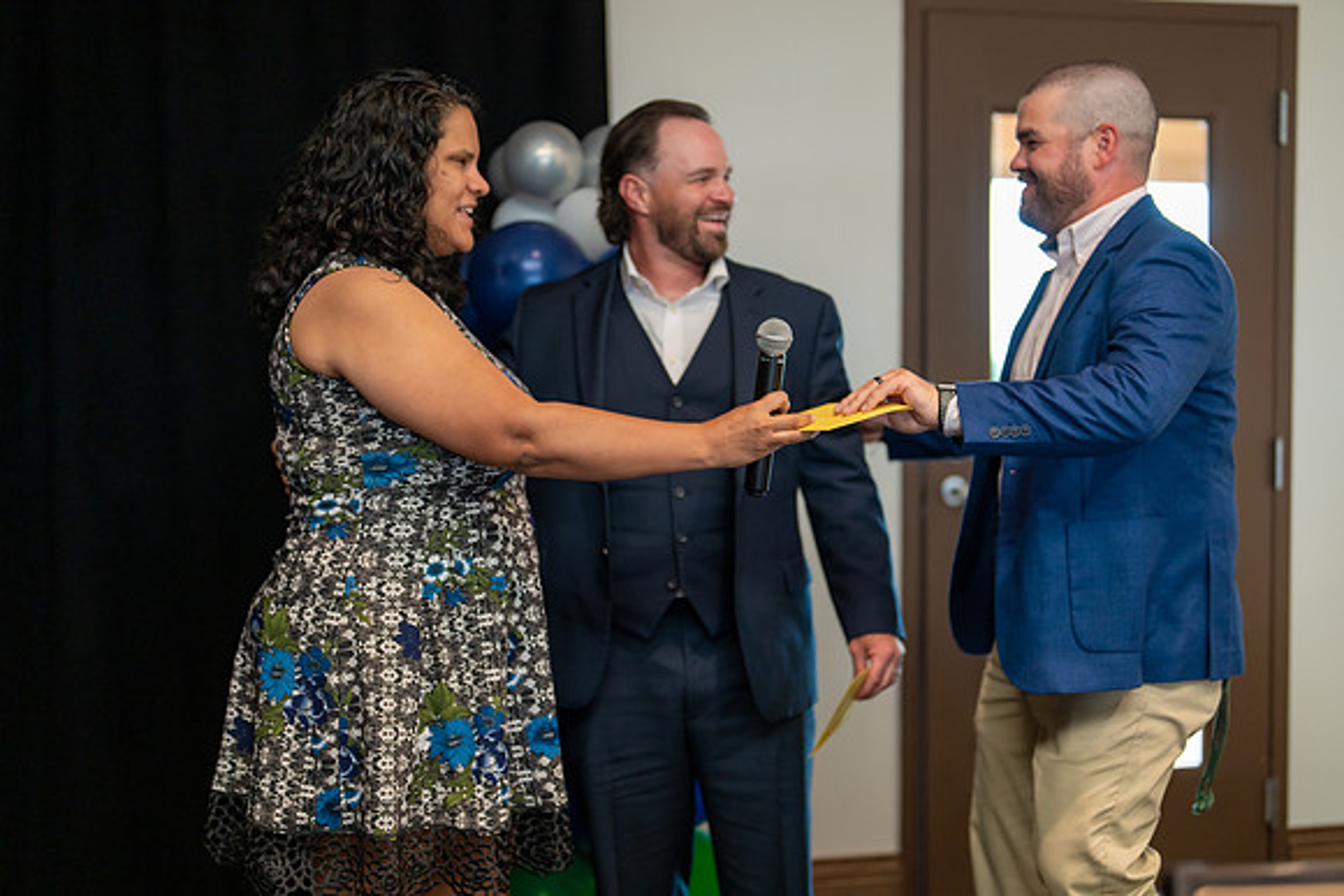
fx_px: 1876
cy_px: 448
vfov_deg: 26.9
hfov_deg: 39.4
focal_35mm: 50
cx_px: 672
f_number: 1.2
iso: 320
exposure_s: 1/320
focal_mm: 50
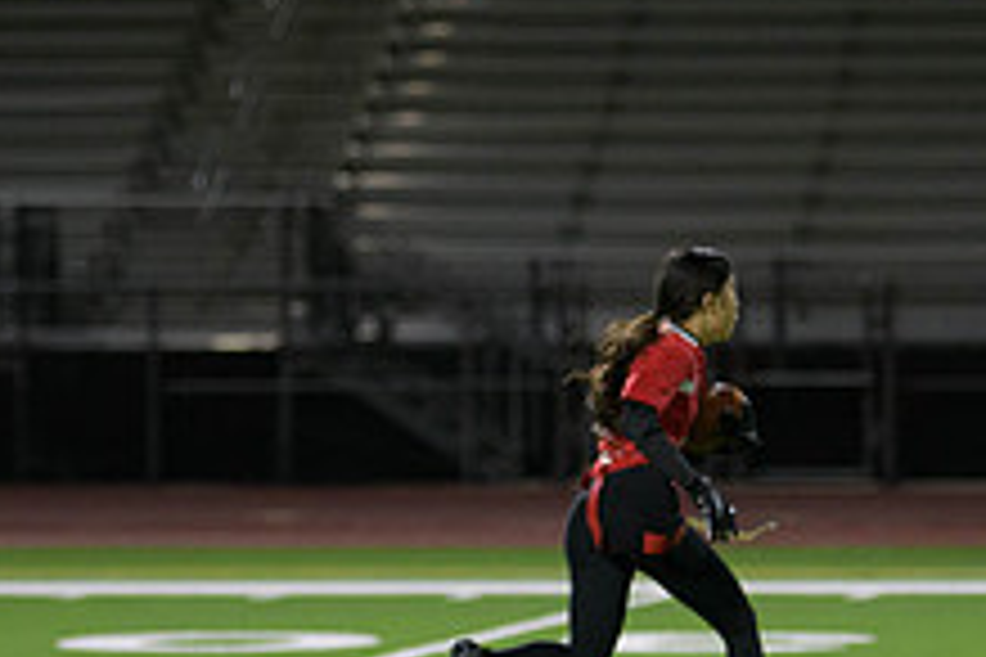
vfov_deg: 3.7
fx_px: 10160
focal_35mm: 371
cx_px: 563
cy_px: 407
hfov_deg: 5.6
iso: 2500
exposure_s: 1/640
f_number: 2.8
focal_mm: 140
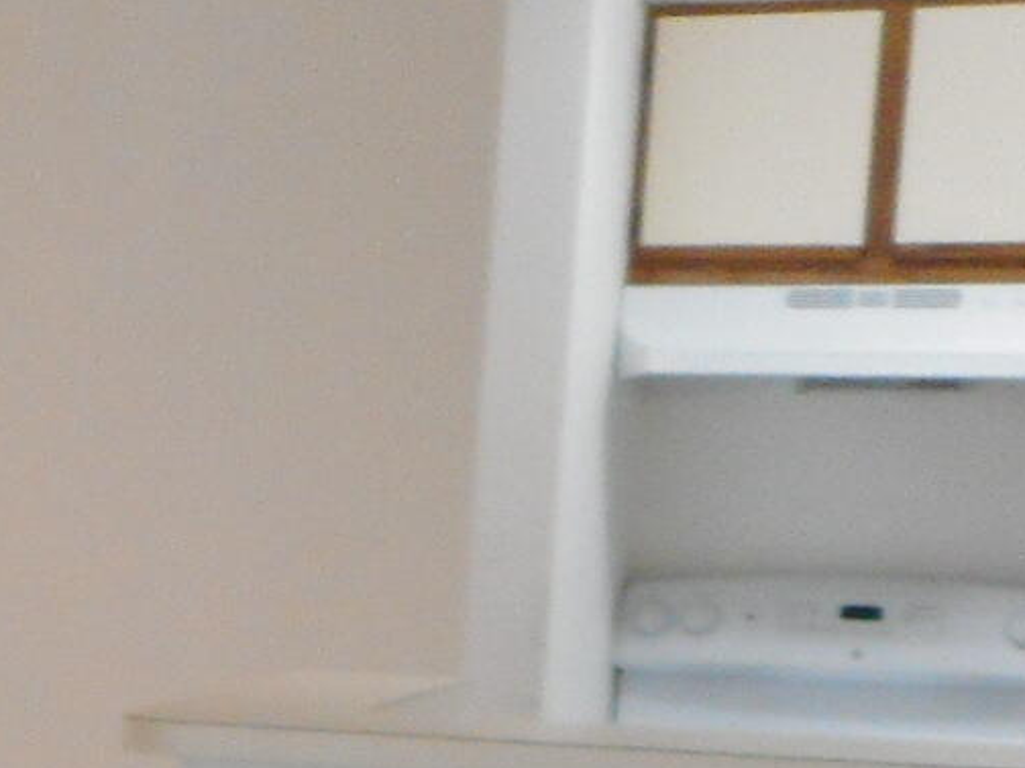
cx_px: -725
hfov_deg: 15.4
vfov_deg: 12.7
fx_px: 3345
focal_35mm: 113
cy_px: 949
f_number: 3.7
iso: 280
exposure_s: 1/30
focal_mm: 4.5
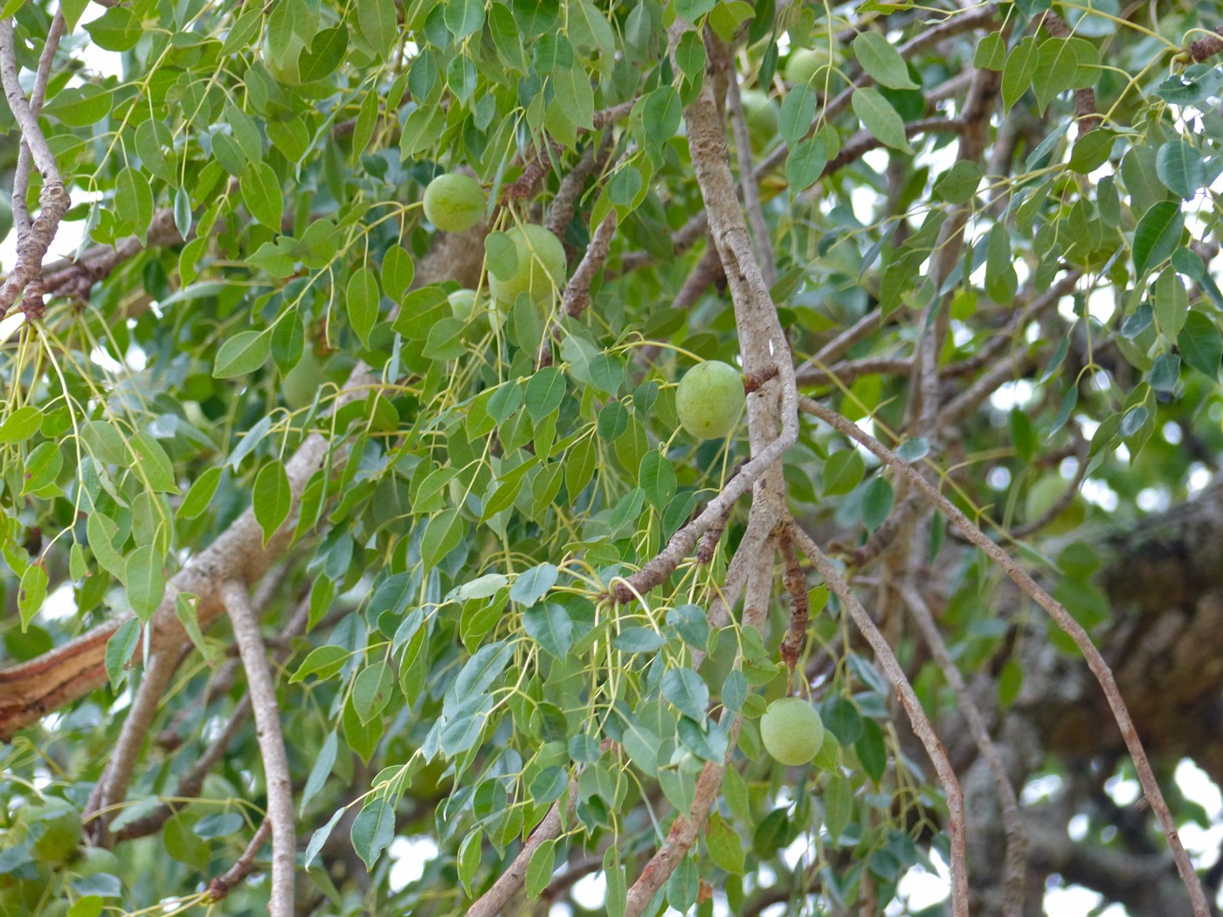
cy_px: 458
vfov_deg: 3.1
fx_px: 17135
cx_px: 612
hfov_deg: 4.1
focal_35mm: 485
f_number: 2.8
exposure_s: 1/80
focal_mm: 87.3
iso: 200
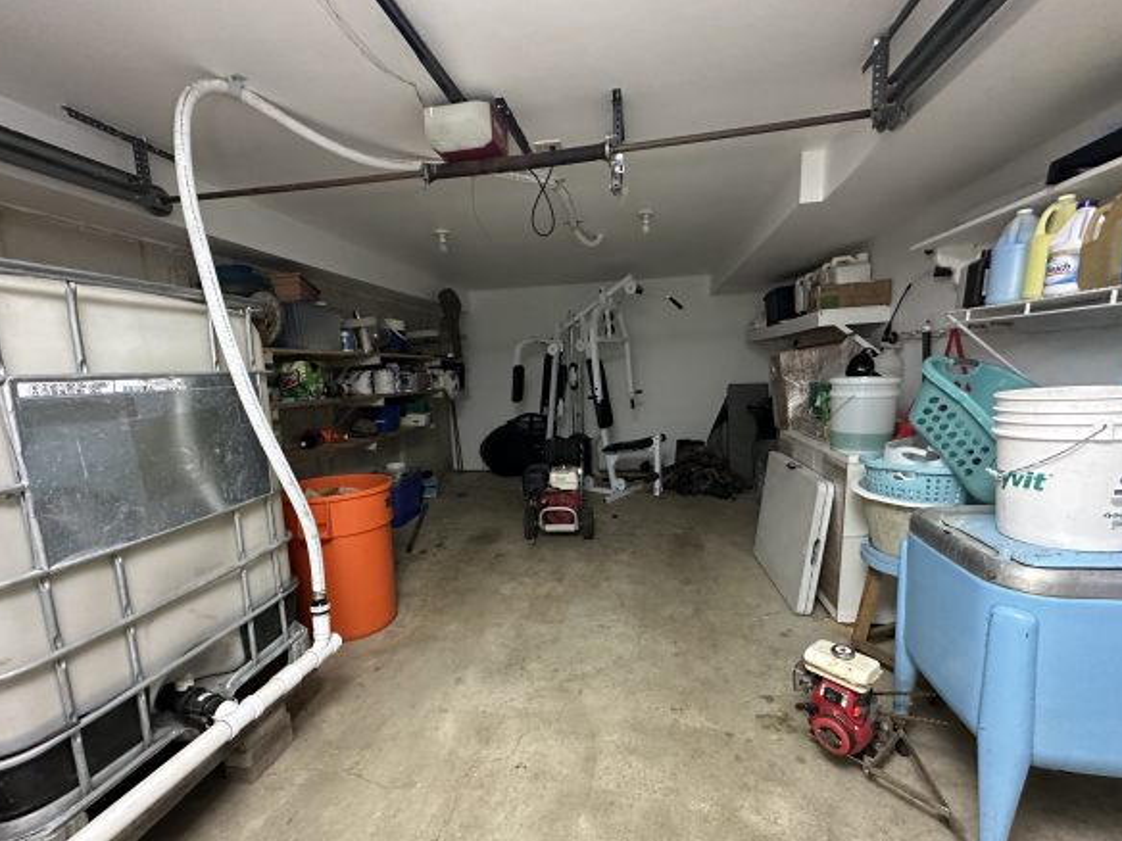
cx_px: 549
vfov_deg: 77.9
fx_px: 519
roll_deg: +2.7
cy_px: 461
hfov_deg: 94.5
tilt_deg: -9.4
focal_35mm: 16
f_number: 2.2
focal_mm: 2.22
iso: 800
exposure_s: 1/60
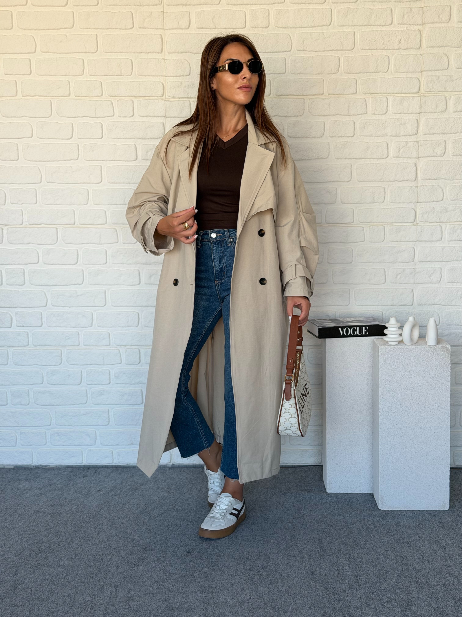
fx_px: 854
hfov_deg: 30.3
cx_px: 231
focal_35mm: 48
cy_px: 308
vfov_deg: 39.7
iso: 50
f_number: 1.78
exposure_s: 1/168
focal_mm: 6.76
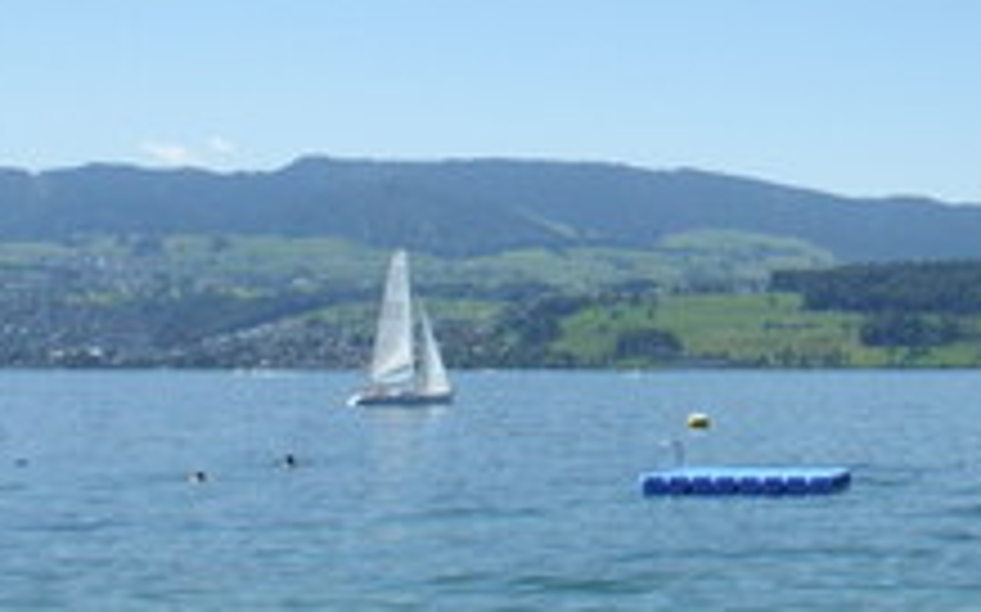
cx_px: 1094
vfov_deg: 14.5
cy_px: 164
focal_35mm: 90
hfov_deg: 21.8
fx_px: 2405
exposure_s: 1/500
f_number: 10
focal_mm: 6.6
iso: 250
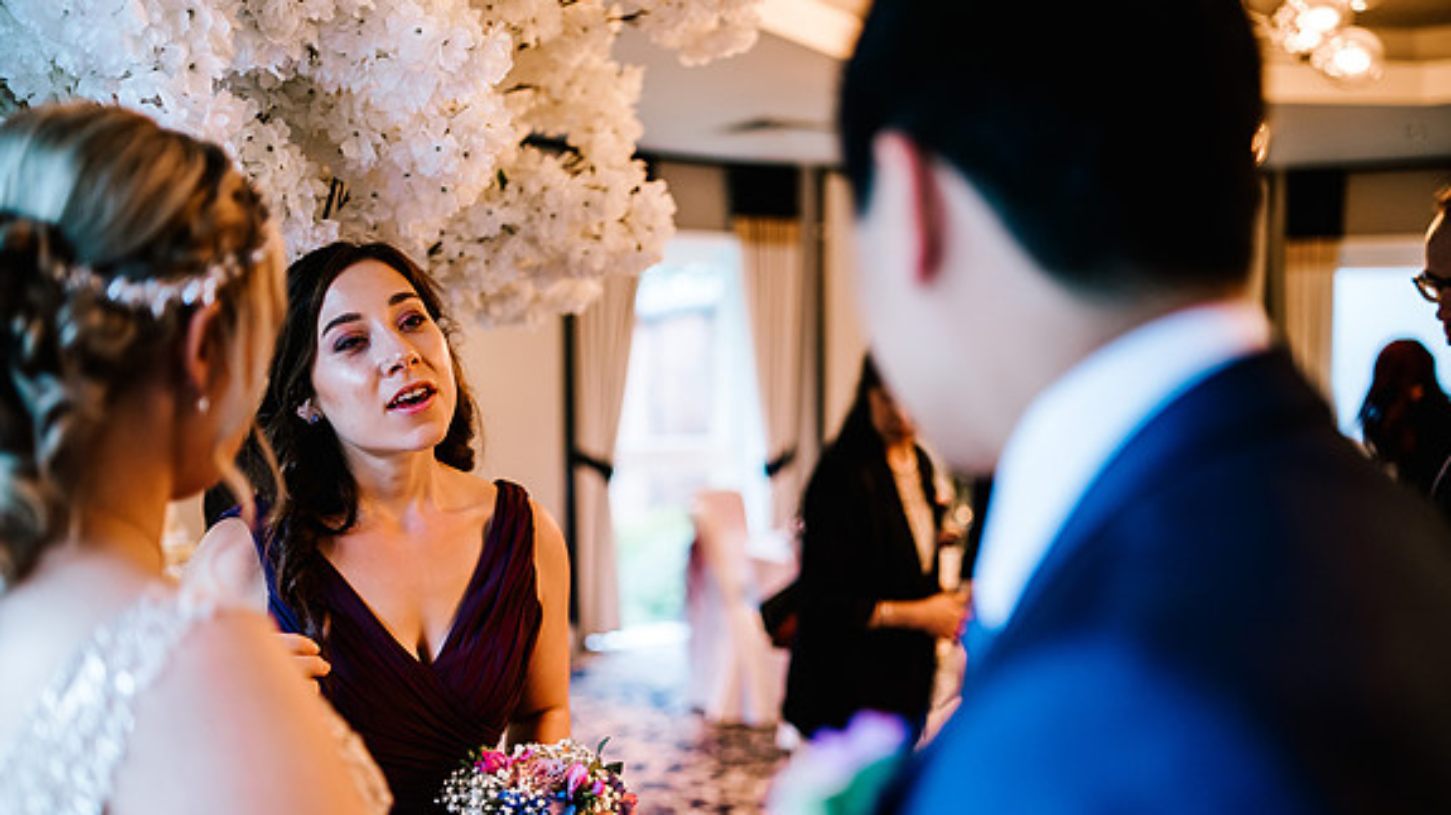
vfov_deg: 31.9
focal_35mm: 37
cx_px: 729
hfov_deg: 54.0
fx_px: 1423
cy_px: 460
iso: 1250
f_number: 1.4
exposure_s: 1/250
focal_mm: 35
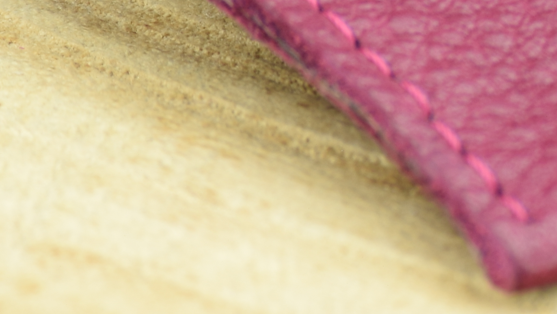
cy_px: -286
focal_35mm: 962
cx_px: 933
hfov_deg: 2.2
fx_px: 14209
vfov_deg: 1.3
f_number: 9
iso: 100
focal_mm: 140
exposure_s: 1/20
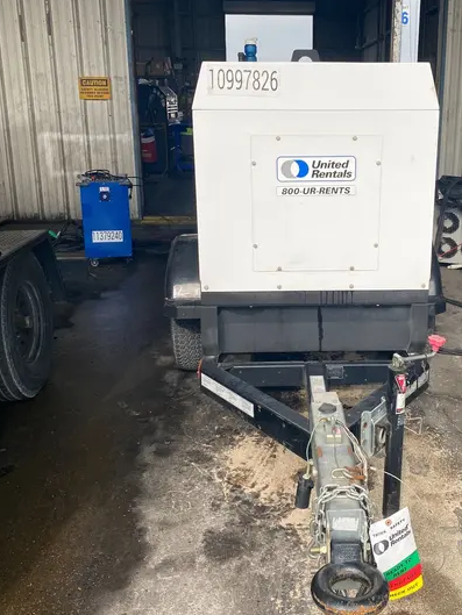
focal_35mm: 36
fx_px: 640
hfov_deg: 39.3
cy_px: 274
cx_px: 303
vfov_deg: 51.2
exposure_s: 1/1072
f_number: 1.8
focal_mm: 4.25
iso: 32
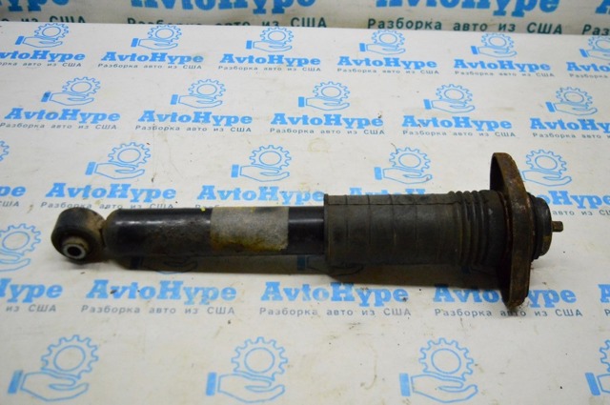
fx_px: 660
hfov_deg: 49.6
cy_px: 202
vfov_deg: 34.1
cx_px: 305
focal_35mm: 39
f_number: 4
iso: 6400
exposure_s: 1/1000
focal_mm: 26
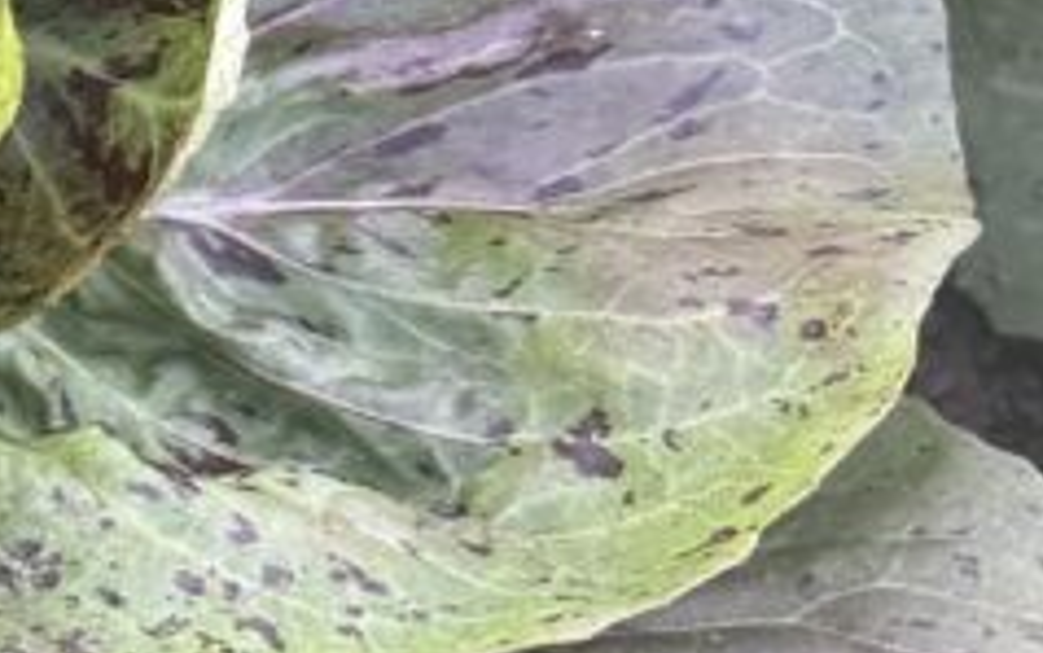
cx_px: -1836
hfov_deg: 10.3
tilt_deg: -75.4
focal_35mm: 160
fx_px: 4550
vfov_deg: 8.1
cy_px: -94
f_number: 1.78
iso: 200
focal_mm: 6.76
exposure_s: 1/72
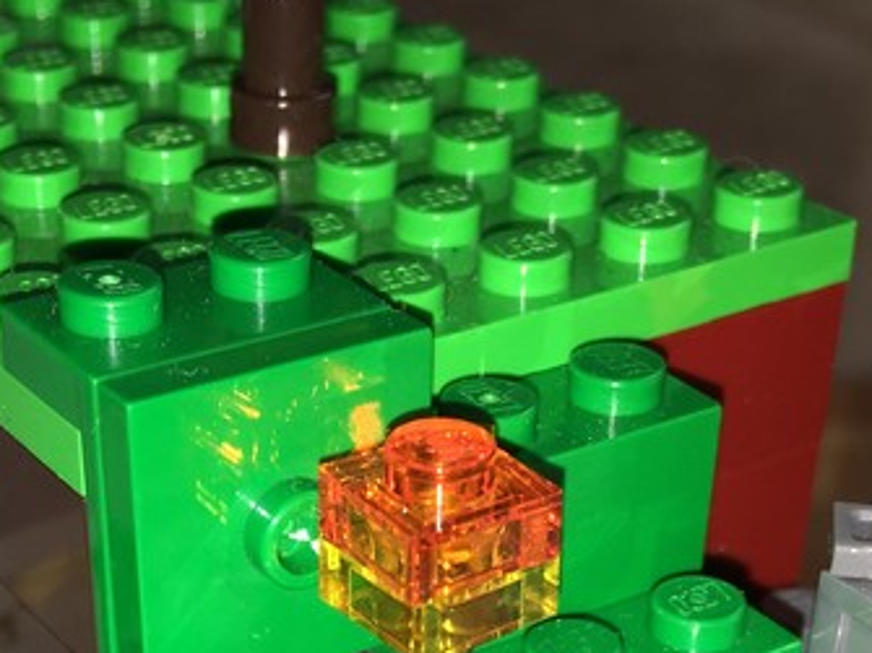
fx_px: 1964
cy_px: 868
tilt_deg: -39.2
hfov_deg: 25.0
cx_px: 375
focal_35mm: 78
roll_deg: -1.7
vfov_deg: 17.6
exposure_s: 1/142
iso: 25
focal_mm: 4.15
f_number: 2.2
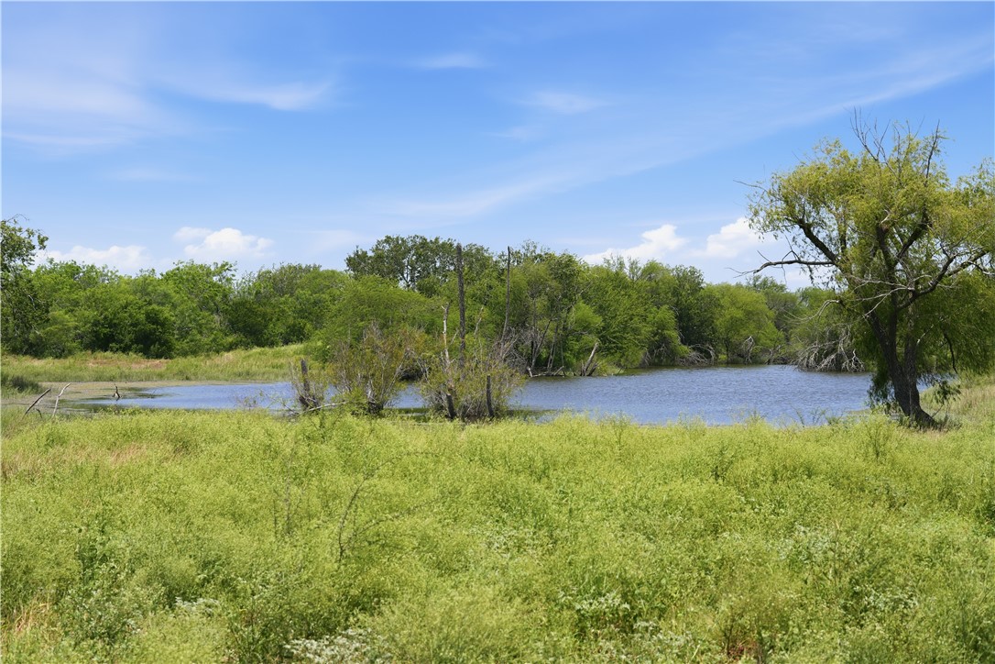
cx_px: 498
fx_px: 2183
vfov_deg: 17.3
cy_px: 332
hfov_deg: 25.7
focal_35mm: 79
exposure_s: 1/160
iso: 100
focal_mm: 79
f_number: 9
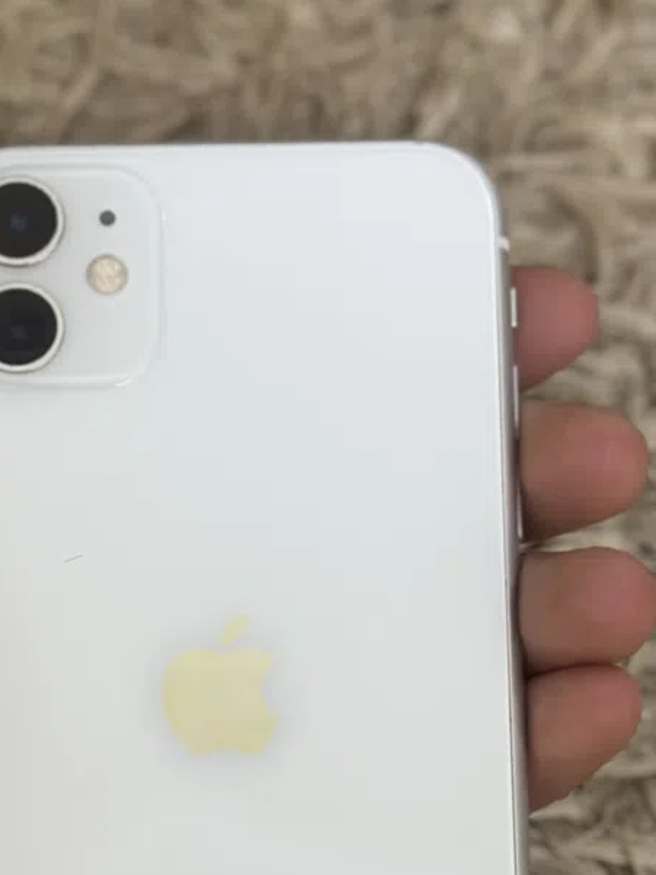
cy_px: 701
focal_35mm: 109
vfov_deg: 17.9
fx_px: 2753
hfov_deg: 13.5
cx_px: 132
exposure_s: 1/33
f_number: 1.78
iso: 250
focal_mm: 6.86
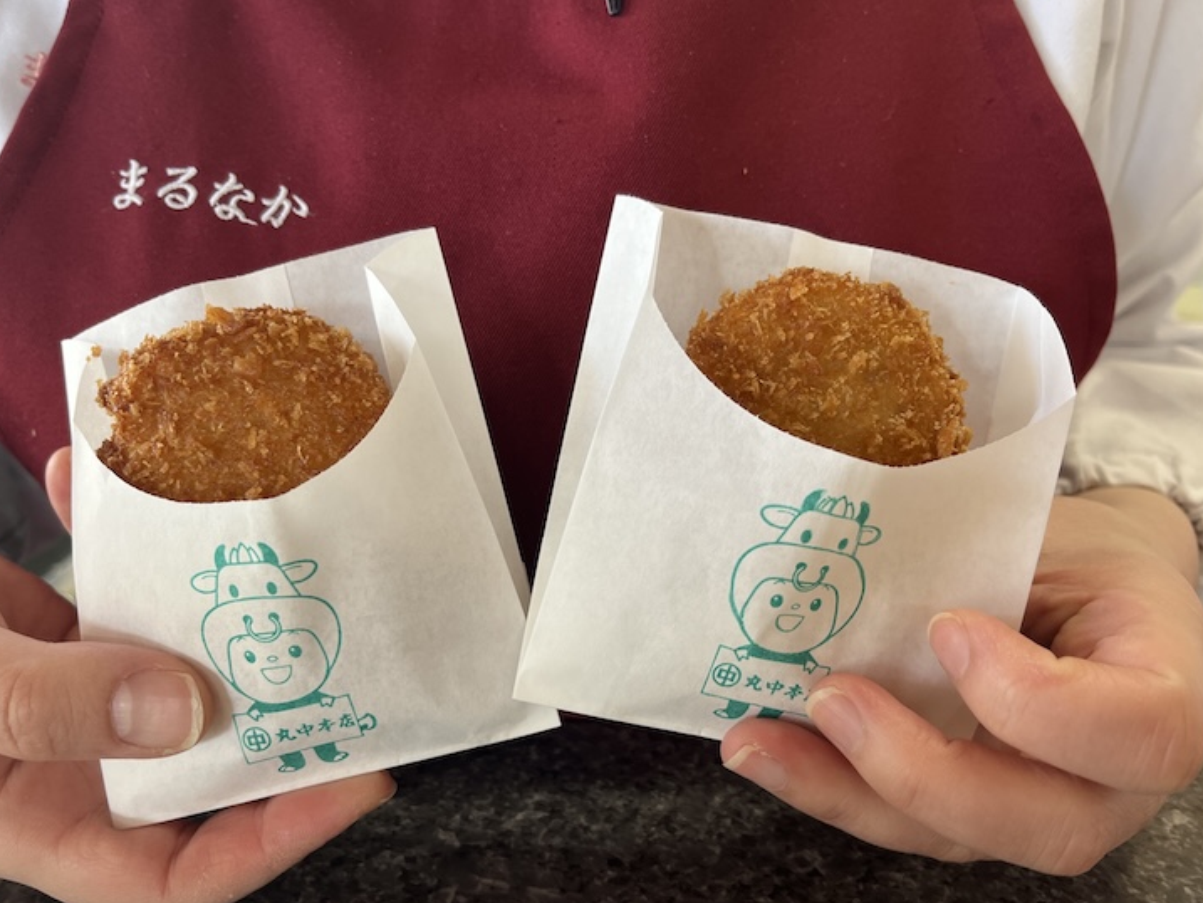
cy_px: 502
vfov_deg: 48.2
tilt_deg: -25.5
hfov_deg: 61.6
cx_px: 594
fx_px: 1008
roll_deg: +0.5
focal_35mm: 29
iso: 80
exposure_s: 1/60
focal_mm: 5.1
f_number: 1.6
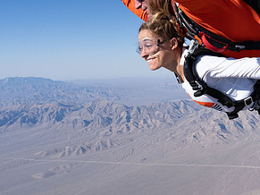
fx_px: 345
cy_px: 25
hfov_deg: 38.6
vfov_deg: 30.3
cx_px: 231
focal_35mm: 46
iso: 800
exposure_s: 1/2000
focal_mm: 24
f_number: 10
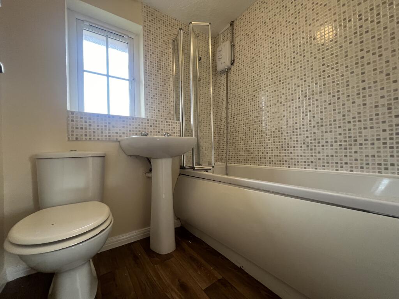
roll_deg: +1.7
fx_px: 150
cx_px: 200
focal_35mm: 13
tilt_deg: +1.3
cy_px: 150
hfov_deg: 106.2
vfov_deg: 89.9
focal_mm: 1.57
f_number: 1.8
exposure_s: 1/83
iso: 250
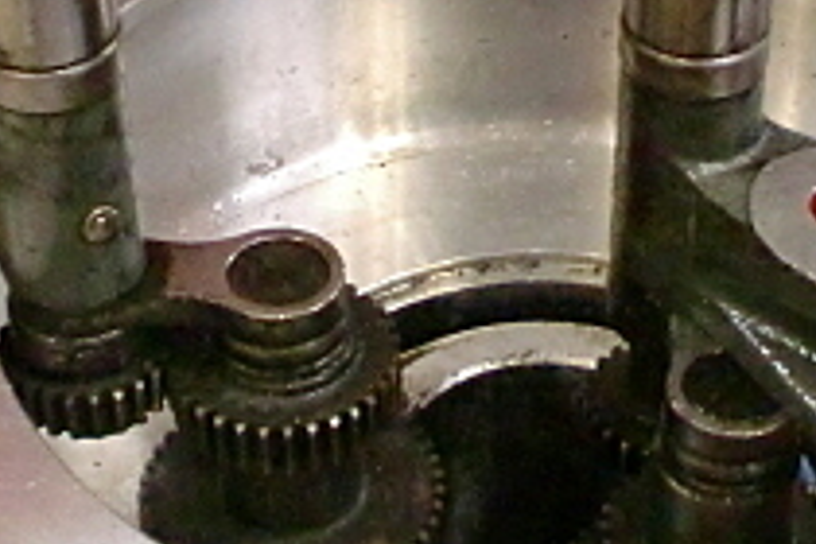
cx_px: 587
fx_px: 2516
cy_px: 377
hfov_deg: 18.3
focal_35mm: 111
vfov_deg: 12.3
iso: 800
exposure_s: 1/60
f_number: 3.1
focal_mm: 6.3
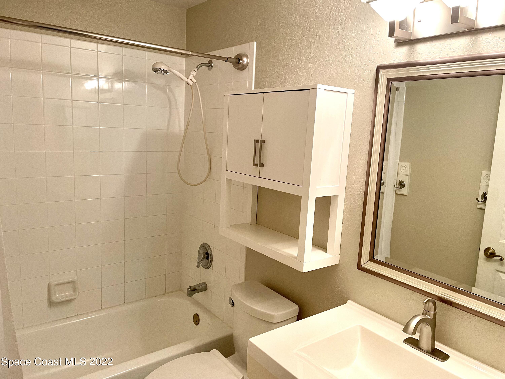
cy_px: 190
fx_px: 379
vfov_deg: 53.1
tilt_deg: -8.6
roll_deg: -2.1
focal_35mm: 26
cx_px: 252
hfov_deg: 67.3
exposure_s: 1/60
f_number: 1.6
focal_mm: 4.2
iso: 160
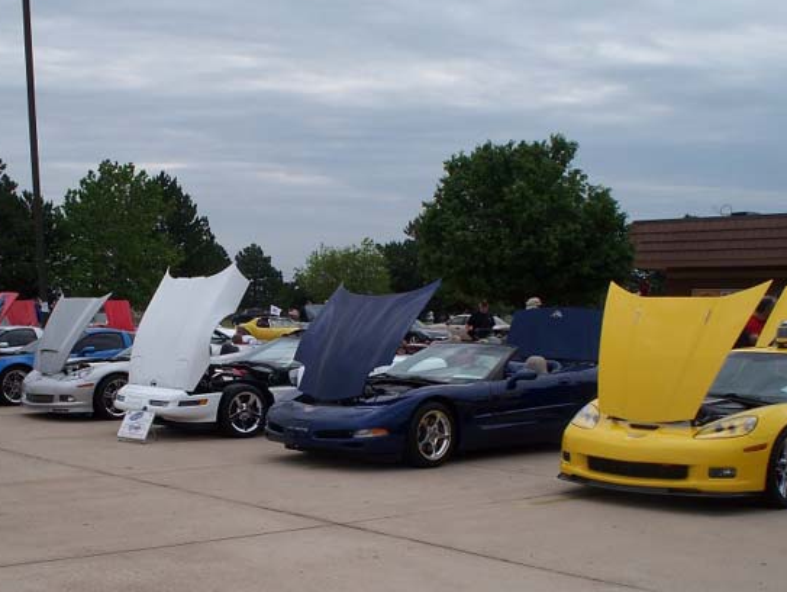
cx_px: 280
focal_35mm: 53
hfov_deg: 35.9
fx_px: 1206
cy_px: 342
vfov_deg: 27.5
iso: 64
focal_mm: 7.5
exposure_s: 1/500
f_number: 5
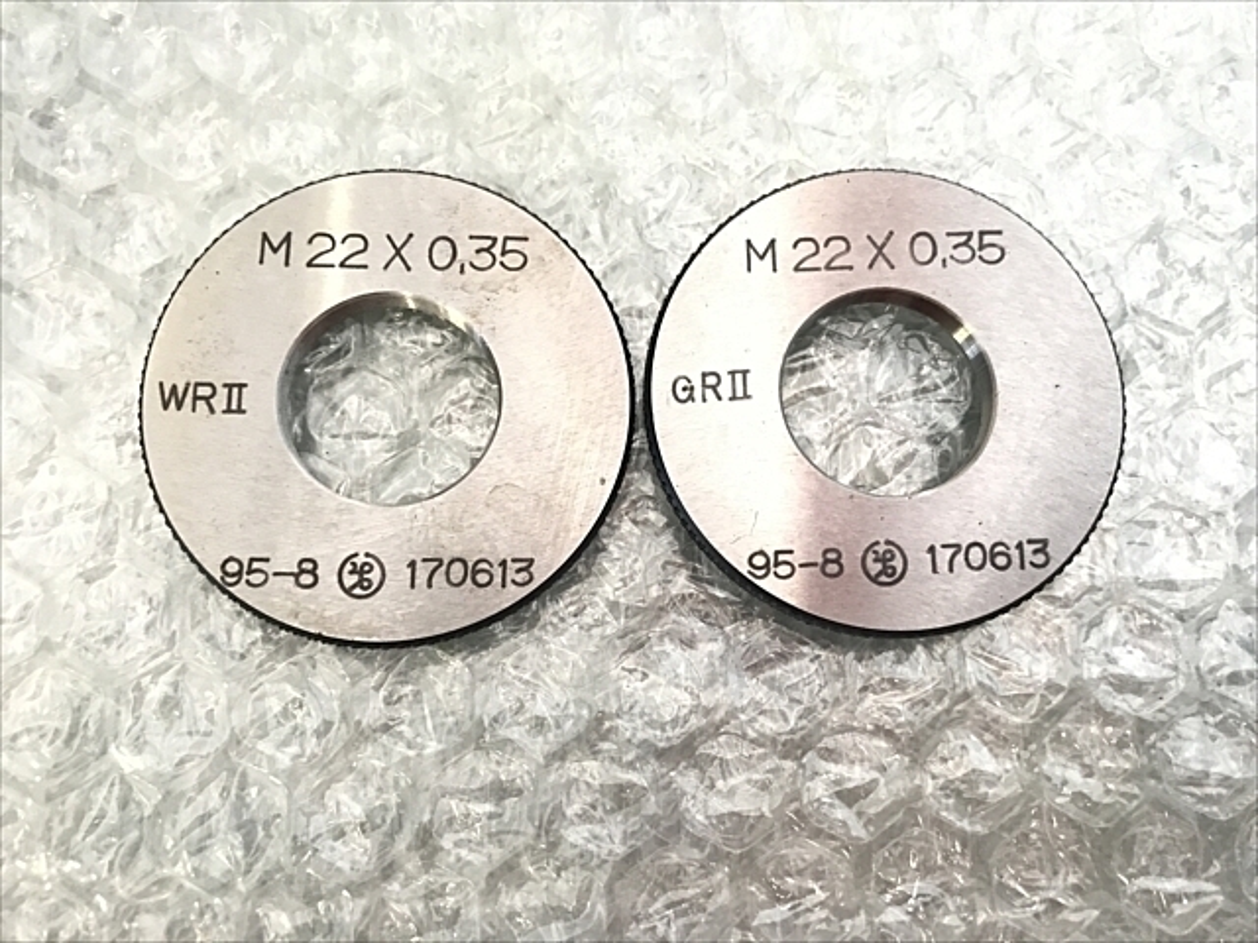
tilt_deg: -79.9
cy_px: 472
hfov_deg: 63.4
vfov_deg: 49.7
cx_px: 629
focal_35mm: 28
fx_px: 1018
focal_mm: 3.99
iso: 50
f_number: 1.8
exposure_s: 1/15
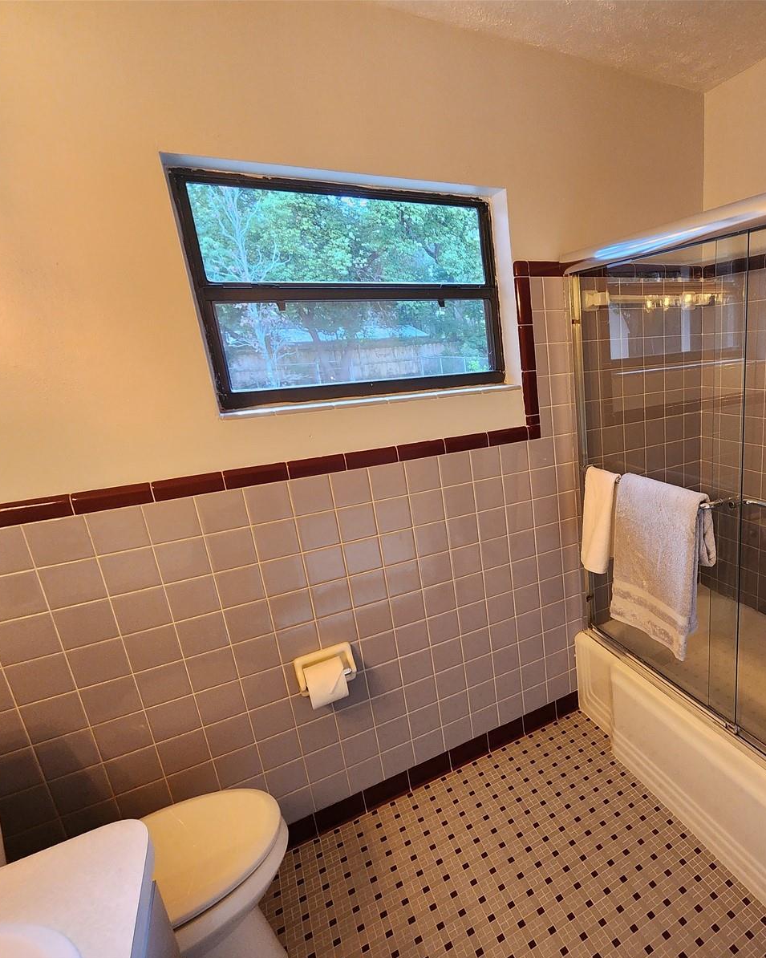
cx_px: 565
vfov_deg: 89.6
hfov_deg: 72.2
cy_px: 481
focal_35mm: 17
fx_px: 482
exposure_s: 1/60
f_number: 2.2
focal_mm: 2.2
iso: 160
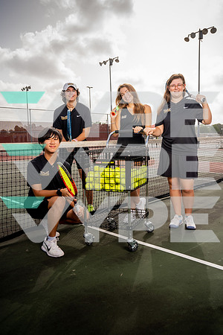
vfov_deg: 61.9
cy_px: 168
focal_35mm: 30
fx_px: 279
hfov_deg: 43.6
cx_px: 112
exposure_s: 1/250
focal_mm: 30
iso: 50
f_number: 6.3
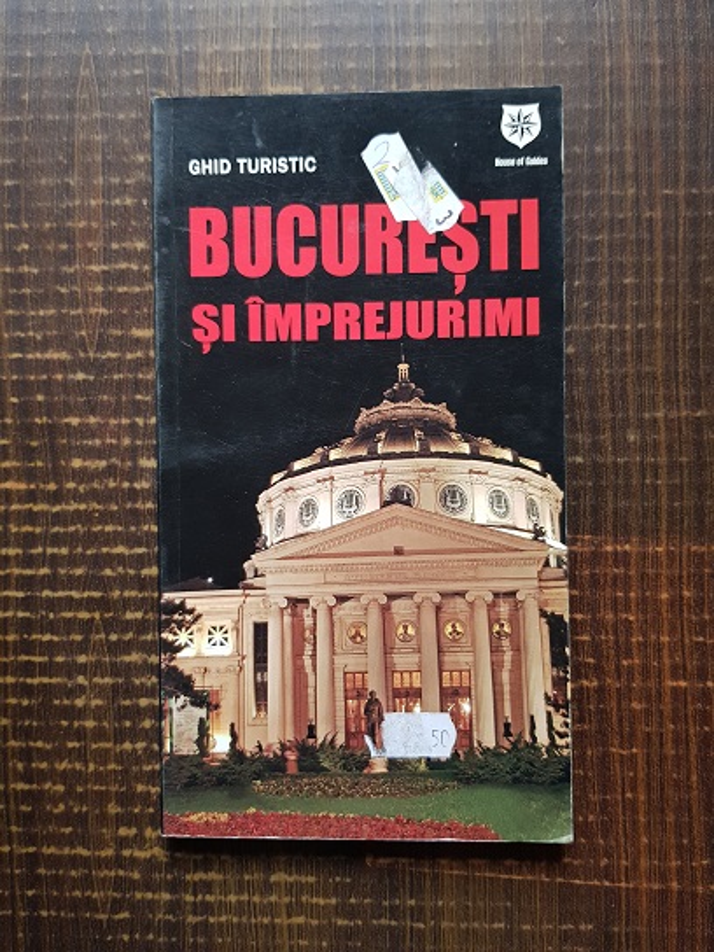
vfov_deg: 67.3
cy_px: 476
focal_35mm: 26
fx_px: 715
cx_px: 357
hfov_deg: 53.1
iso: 200
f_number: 1.7
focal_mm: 4.3
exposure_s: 1/21
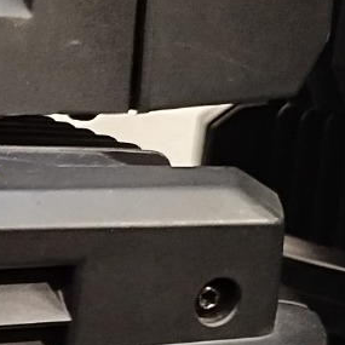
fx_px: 1207
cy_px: 270
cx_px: -477
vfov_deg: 16.2
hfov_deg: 12.7
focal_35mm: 107
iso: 640
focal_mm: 5.31
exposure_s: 1/17
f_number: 1.7
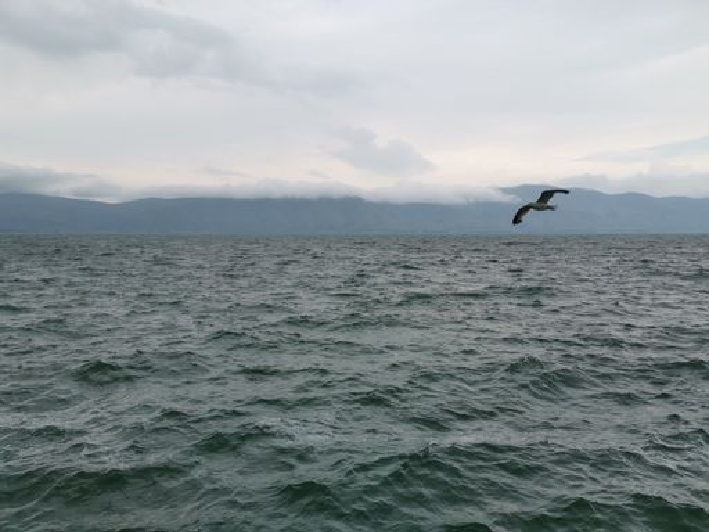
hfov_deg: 65.3
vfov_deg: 51.4
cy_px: 266
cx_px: 354
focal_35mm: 27
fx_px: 553
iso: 50
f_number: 1.8
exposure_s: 1/1342
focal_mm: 5.58
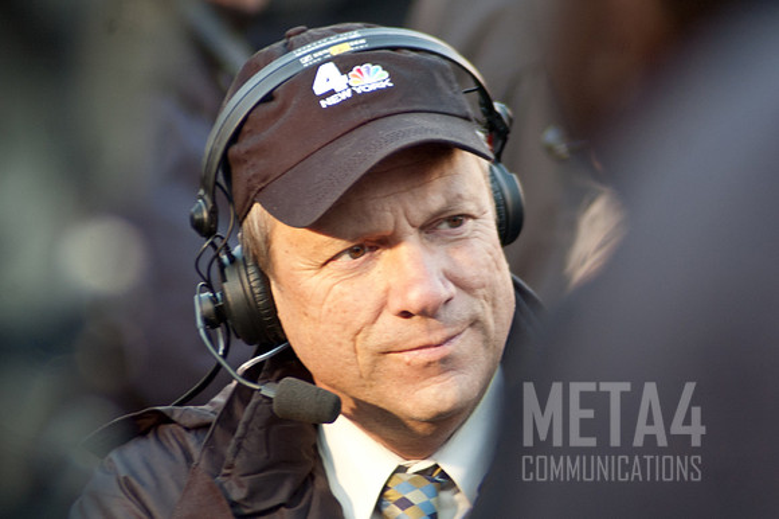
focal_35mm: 382
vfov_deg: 3.6
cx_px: 404
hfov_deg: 5.4
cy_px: 273
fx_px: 8270
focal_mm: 210
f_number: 5
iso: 320
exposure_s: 1/125
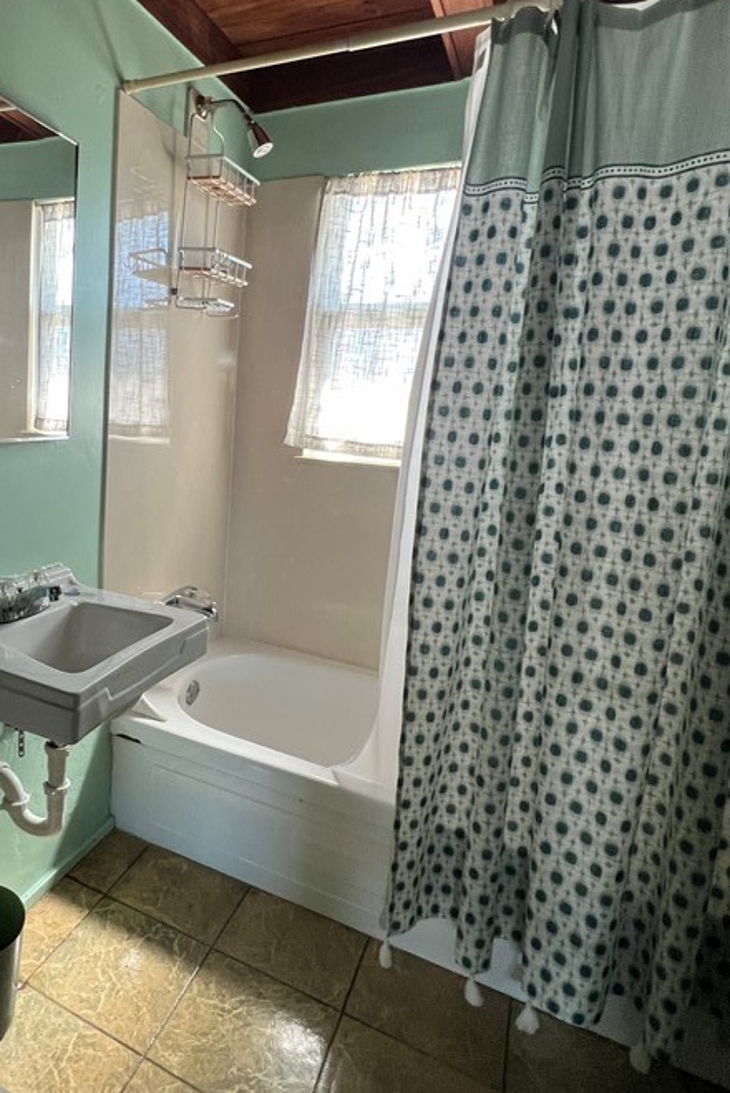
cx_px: 158
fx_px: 638
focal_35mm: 21
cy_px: 481
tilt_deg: -7.8
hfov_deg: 55.8
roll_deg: -3.2
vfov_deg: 80.8
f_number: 1.8
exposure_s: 1/60
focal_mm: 1.57
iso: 125
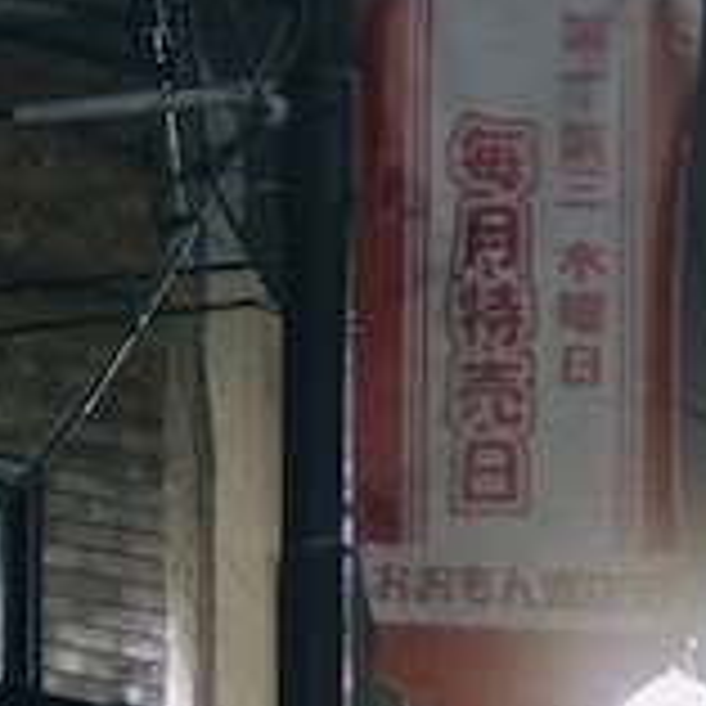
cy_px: 1774
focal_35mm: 346
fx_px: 7984
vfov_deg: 4.9
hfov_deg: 5.0
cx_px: 1345
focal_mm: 40
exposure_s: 1/50
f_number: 2
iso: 640
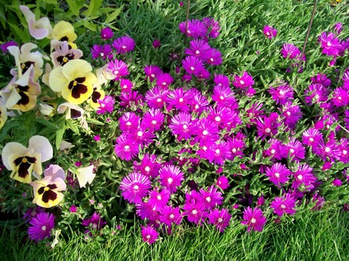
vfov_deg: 39.7
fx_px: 363
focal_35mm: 36
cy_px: 130
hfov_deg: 51.4
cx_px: 174
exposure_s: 1/314
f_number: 2.7
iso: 80
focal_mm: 6
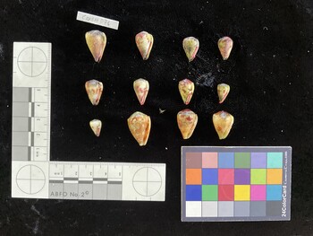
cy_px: 118
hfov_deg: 61.6
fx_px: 262
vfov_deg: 48.3
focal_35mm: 29
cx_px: 156
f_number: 1.8
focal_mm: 3
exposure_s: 1/50
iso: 125
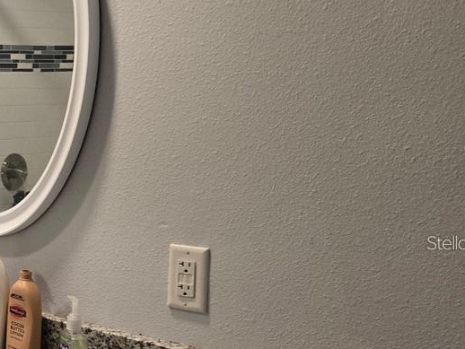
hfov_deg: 22.9
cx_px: -206
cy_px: 242
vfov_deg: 20.6
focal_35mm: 71
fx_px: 954
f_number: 1.8
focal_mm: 5.4
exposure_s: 1/120
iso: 200
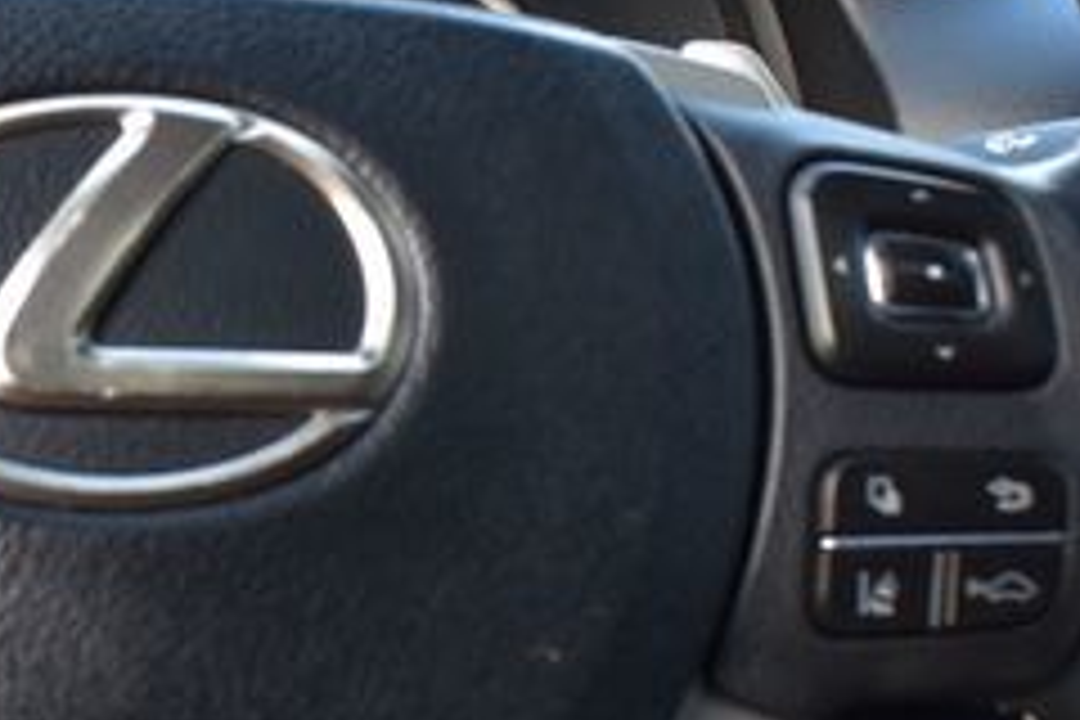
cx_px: 148
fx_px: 2160
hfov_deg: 27.3
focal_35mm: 72
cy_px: 468
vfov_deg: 18.9
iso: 720
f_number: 6.3
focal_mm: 18
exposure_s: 1/15
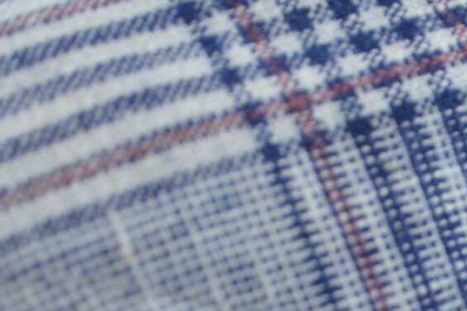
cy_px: 441
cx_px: 564
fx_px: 2232
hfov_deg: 11.7
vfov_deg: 7.9
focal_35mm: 172
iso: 640
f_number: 5.3
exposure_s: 1/60
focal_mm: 40
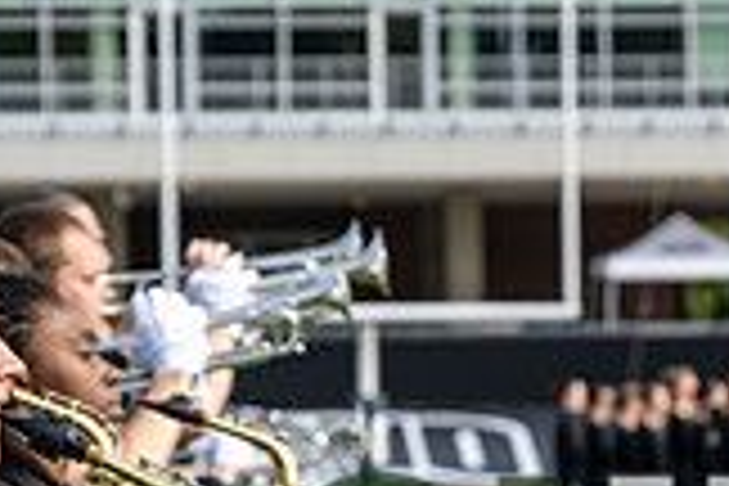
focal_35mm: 250
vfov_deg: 5.5
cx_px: 634
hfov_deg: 8.2
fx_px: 5062
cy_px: 686
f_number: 4.5
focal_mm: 70
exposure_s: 1/250
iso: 80
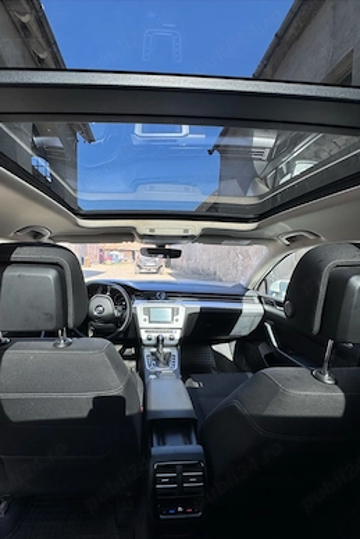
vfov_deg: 100.3
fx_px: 225
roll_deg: -1.3
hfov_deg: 77.0
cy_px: 276
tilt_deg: -5.3
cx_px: 157
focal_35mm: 15
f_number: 2.2
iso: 40
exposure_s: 1/150
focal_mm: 2.22
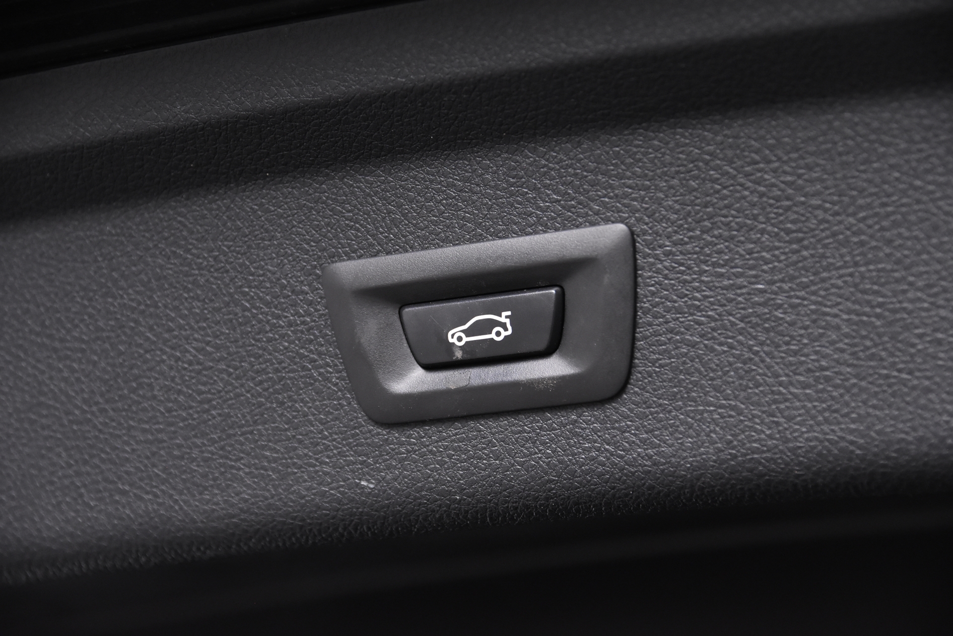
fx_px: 2779
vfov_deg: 13.0
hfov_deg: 19.5
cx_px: 476
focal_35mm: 105
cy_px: 318
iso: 2200
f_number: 4
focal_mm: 70
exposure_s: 1/125
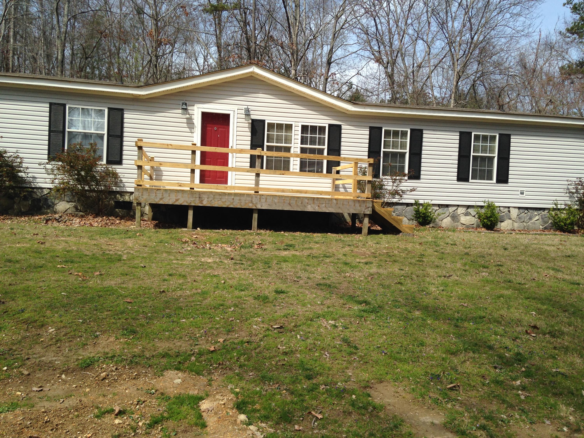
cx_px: 292
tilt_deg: -3.3
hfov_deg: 55.4
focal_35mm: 33
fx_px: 557
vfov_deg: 42.9
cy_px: 219
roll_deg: -0.8
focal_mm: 4.12
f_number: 2.4
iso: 50
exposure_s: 1/1178
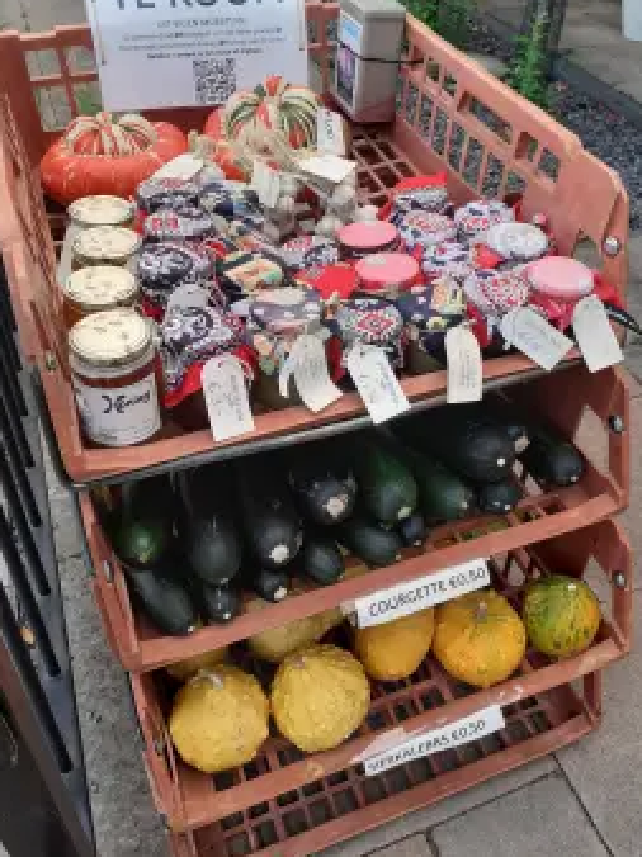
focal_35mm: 32
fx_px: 792
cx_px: 360
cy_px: 365
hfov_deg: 44.0
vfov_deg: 56.6
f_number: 1.9
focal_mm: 3.6
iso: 40
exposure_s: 1/100
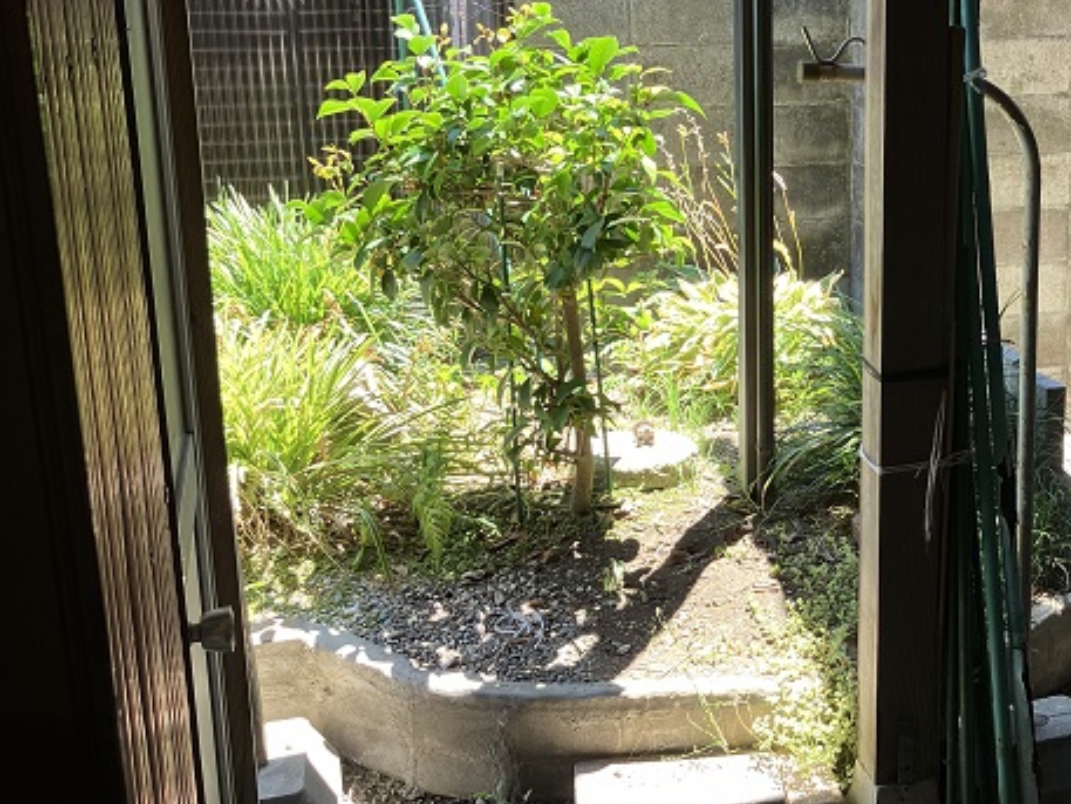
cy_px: 291
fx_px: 1516
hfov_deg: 37.2
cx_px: 891
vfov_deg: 29.5
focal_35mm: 49
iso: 40
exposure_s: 1/120
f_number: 1.8
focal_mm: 3.99
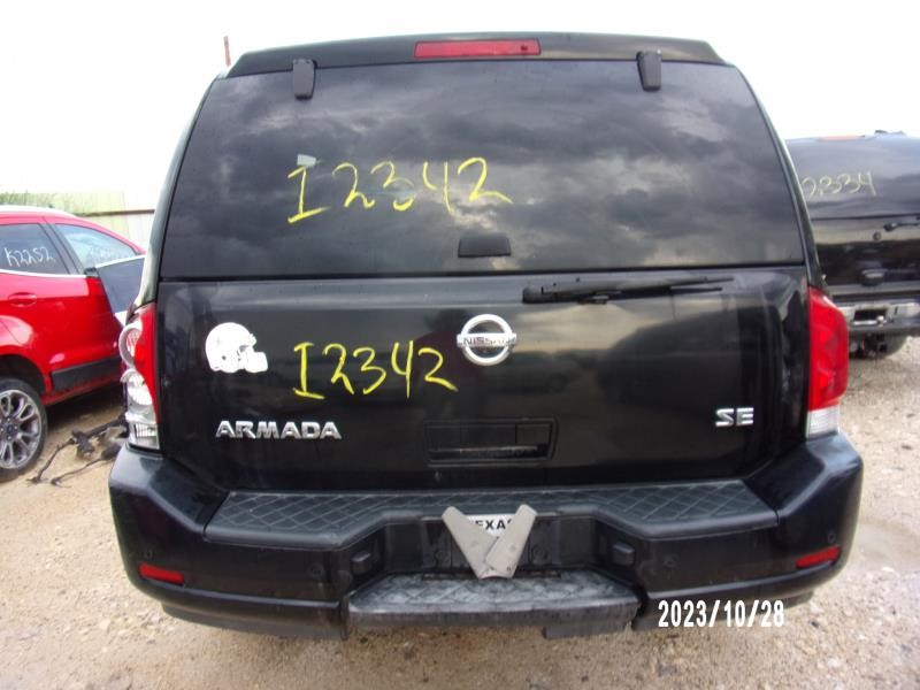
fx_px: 638
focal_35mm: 24
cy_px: 345
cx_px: 460
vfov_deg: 56.8
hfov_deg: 71.6
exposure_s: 1/56
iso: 80
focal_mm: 4.3
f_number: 3.3
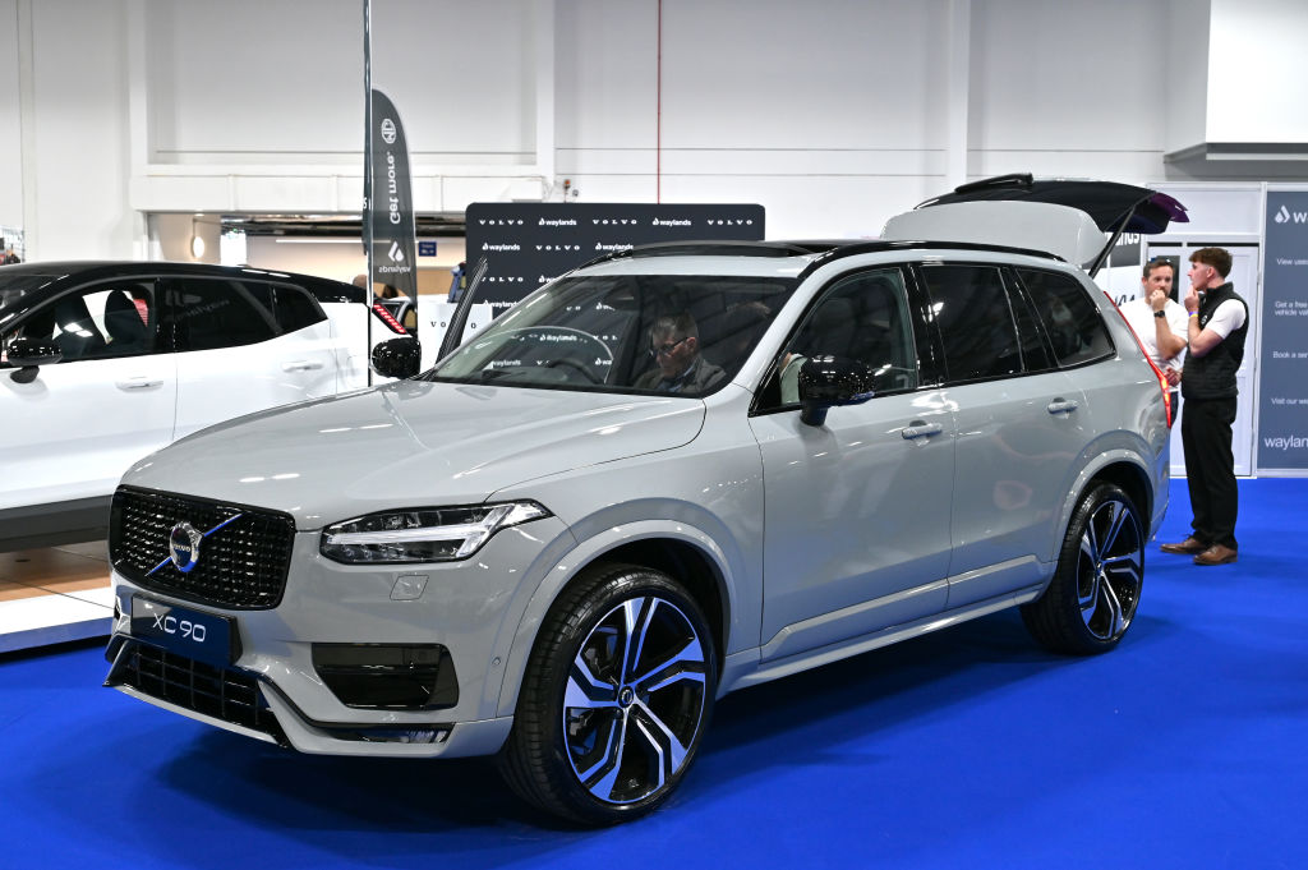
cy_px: 435
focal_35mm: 40
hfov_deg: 48.5
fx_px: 1452
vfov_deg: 33.3
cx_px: 654
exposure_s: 1/50
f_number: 5.6
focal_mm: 40
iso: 800
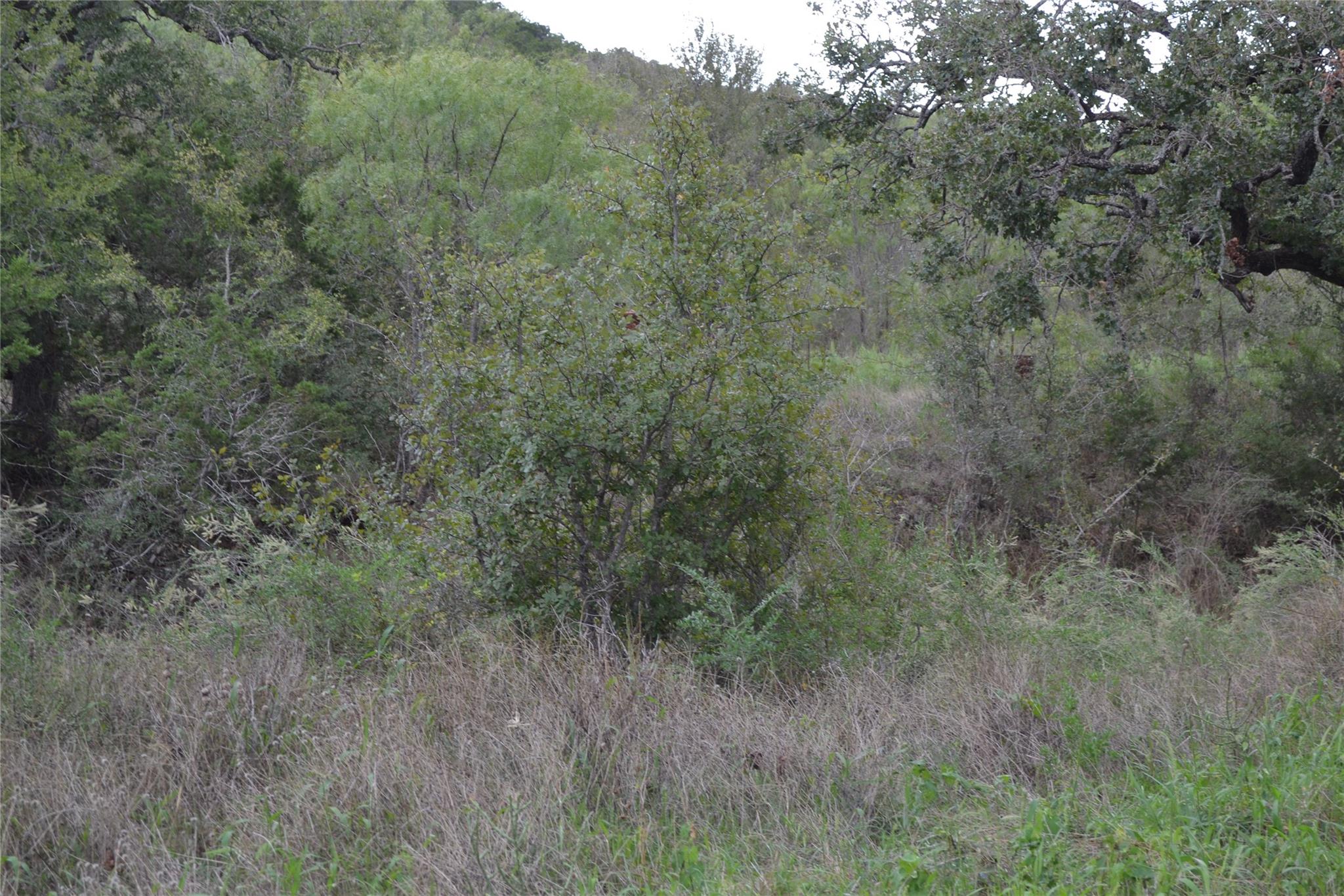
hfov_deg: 31.9
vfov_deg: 21.6
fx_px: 2352
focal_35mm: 63
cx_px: 672
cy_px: 448
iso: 100
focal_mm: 42
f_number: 5.3
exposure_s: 1/50
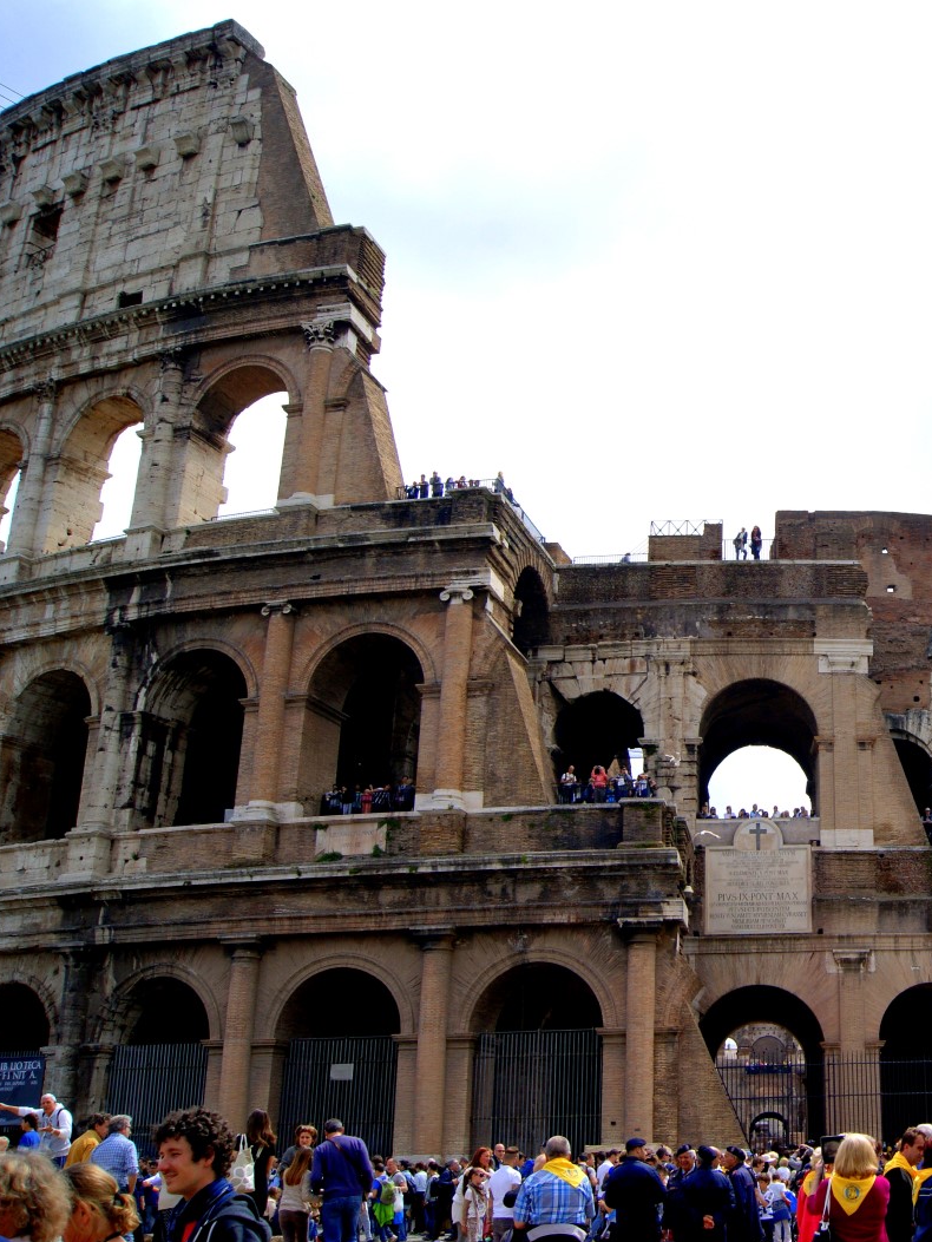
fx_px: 1436
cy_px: 618
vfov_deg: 46.8
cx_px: 905
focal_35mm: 40
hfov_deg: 33.3
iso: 100
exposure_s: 1/250
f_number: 10
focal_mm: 18
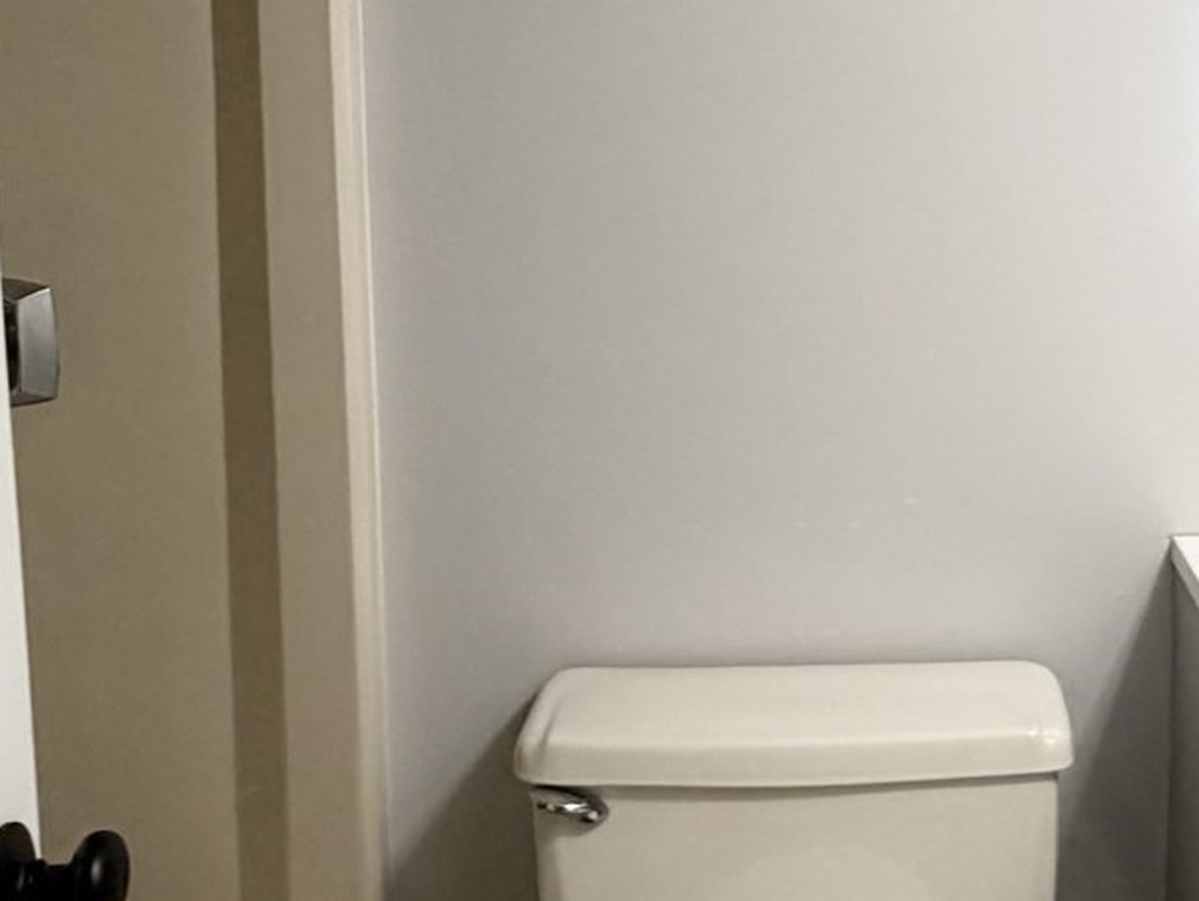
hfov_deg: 38.7
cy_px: 224
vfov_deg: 30.4
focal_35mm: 47
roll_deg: -0.8
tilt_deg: -6.5
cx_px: 981
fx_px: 1629
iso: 160
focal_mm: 2.22
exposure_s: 1/62
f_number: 2.2
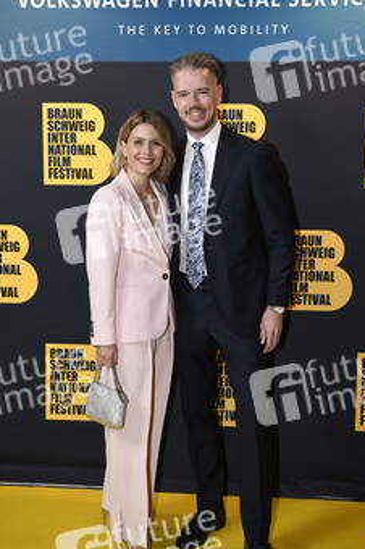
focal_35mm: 47
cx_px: 186
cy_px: 307
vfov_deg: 41.9
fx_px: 716
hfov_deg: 28.6
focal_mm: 40
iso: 800
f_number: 3.2
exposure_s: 1/320
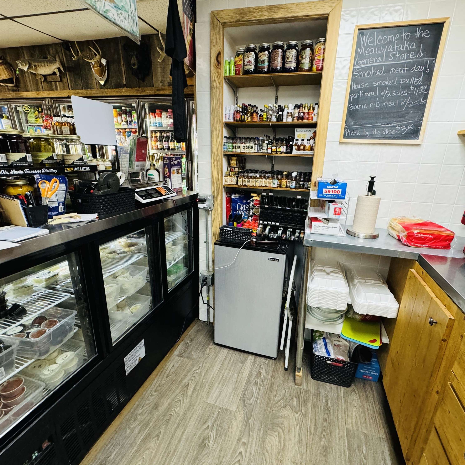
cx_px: 248
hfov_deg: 83.9
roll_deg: -1.5
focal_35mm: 17
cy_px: 234
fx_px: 258
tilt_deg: -17.6
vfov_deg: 84.0
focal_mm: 2.22
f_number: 2.2
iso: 320
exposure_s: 1/120
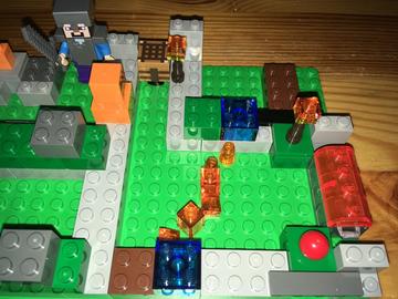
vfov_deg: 48.2
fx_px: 333
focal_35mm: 29
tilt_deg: -59.0
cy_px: 150
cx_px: 199
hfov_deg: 61.7
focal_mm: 4.15
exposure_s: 1/99
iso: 25
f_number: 2.2
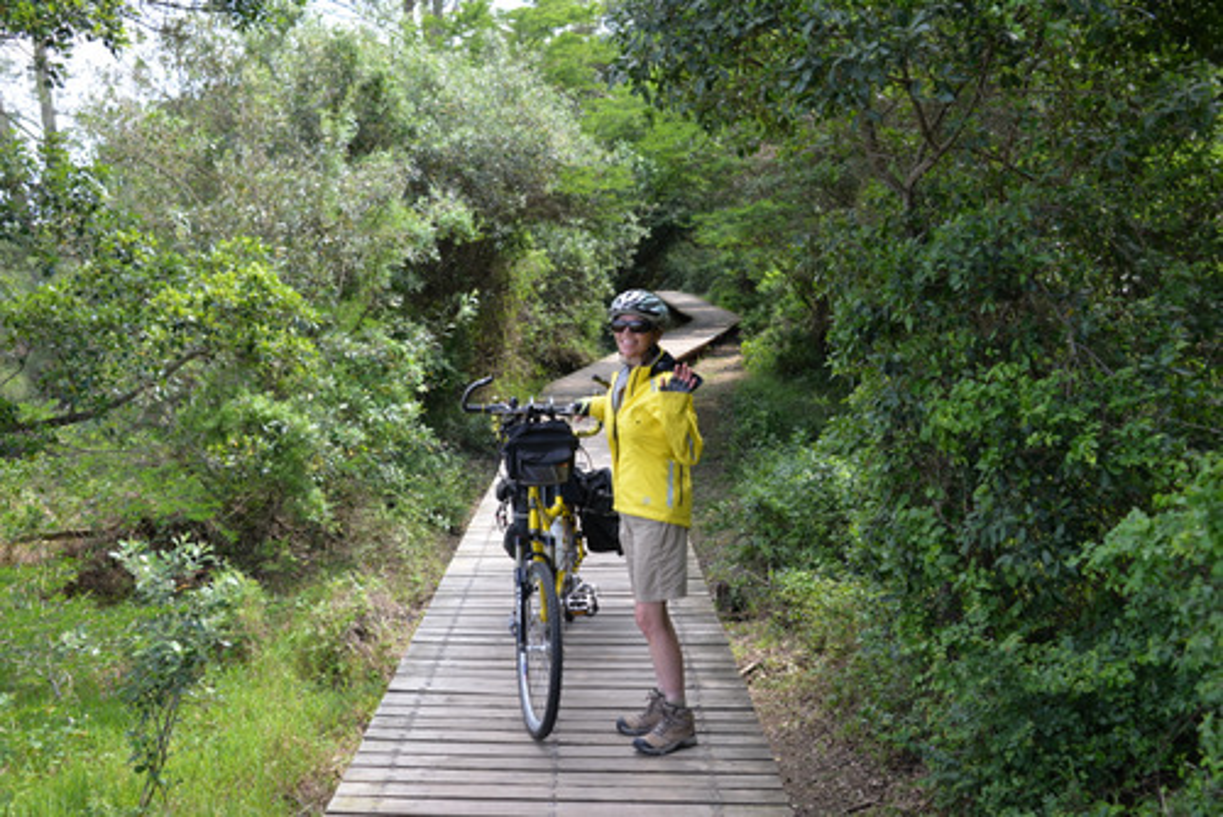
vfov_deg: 35.1
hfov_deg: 50.7
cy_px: 408
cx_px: 612
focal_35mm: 38
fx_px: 1292
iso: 200
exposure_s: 1/125
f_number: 5.6
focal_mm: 38
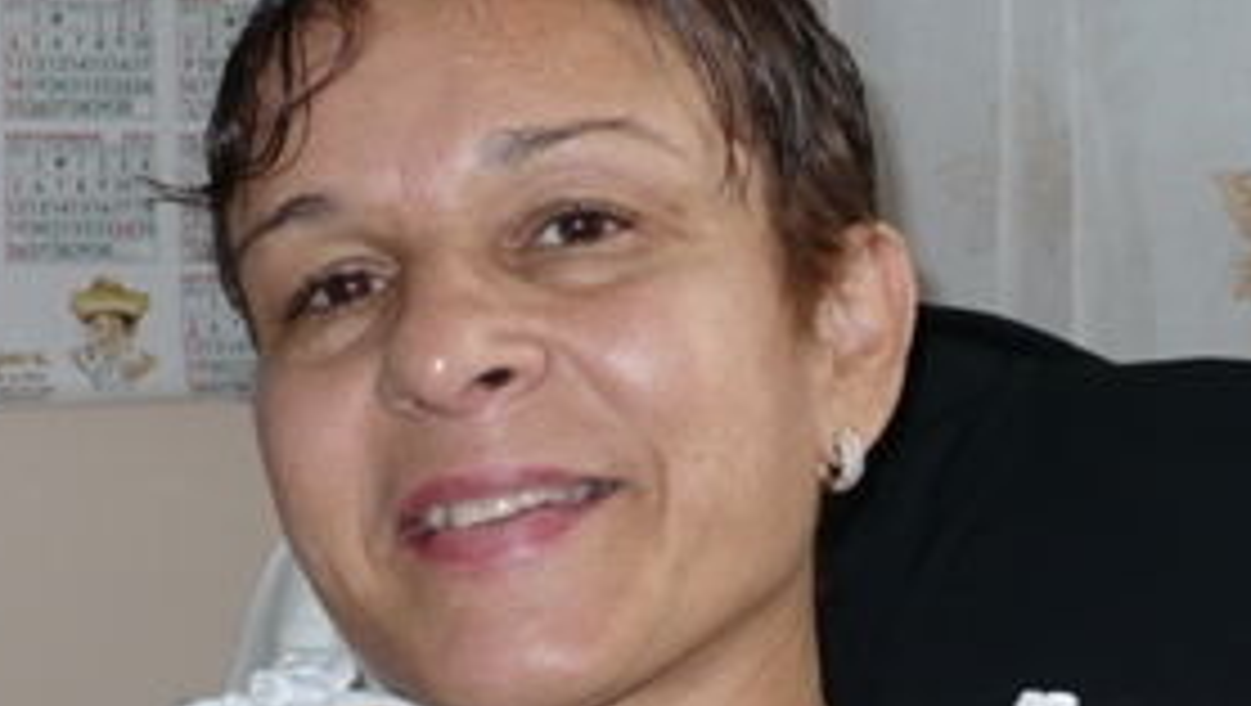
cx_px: 580
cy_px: 319
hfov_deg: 17.7
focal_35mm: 121
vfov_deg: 10.0
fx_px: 4018
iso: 100
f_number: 3.2
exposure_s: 1/30
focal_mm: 11.4
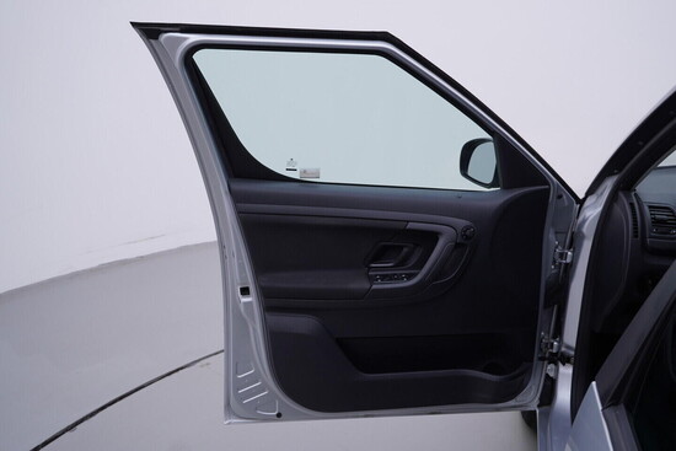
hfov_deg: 53.1
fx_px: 676
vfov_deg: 36.9
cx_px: 338
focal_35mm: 36
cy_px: 226
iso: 125
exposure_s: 1/80
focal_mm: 24
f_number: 4
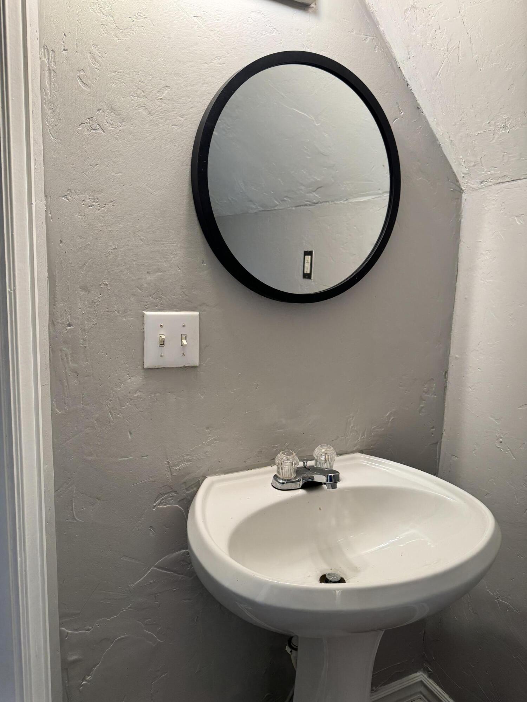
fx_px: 487
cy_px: 351
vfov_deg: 71.6
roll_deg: -1.7
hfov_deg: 56.8
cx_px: 264
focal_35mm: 24
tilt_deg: -8.7
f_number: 1.78
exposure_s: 1/120
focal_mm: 6.76
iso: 160
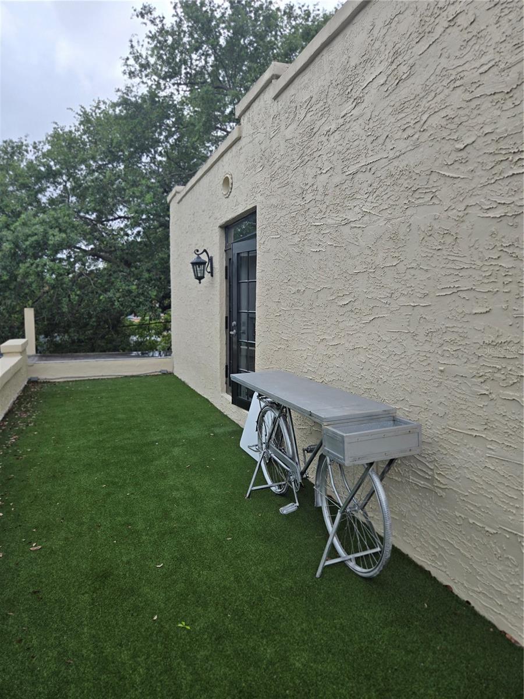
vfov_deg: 73.9
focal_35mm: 23
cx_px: 262
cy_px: 350
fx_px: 464
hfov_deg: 58.9
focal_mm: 5.4
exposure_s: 1/2921
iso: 50
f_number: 1.8
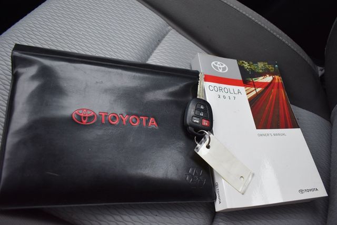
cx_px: 168
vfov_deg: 43.6
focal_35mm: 30
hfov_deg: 61.9
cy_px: 112
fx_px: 281
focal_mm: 20
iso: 560
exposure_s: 1/250
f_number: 3.5
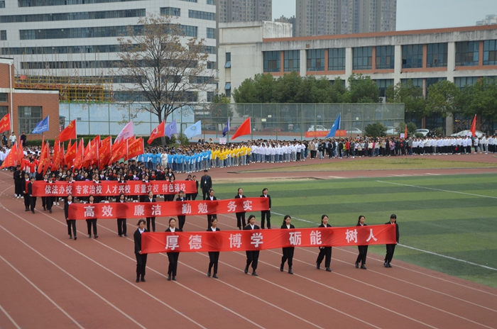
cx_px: 248
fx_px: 992
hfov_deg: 28.1
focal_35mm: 72
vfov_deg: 18.9
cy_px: 164
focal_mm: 48
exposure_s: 1/250
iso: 200
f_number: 8
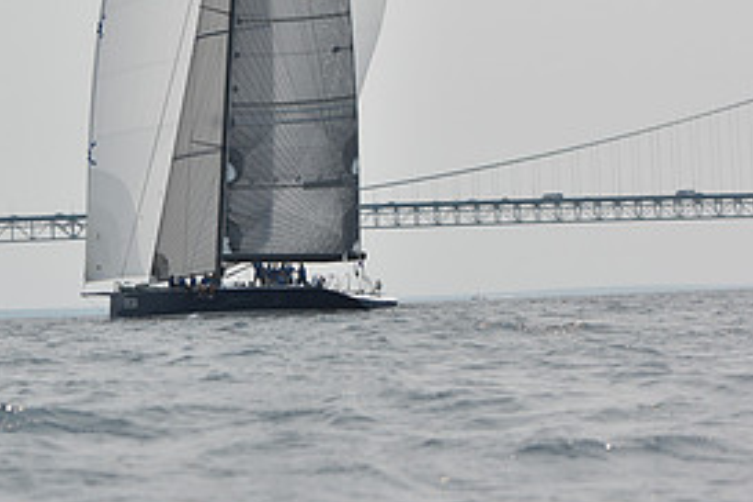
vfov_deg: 7.9
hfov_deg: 11.7
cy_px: 40
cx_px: 83
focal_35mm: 174
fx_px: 3639
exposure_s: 1/5000
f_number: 5
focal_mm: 82
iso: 250
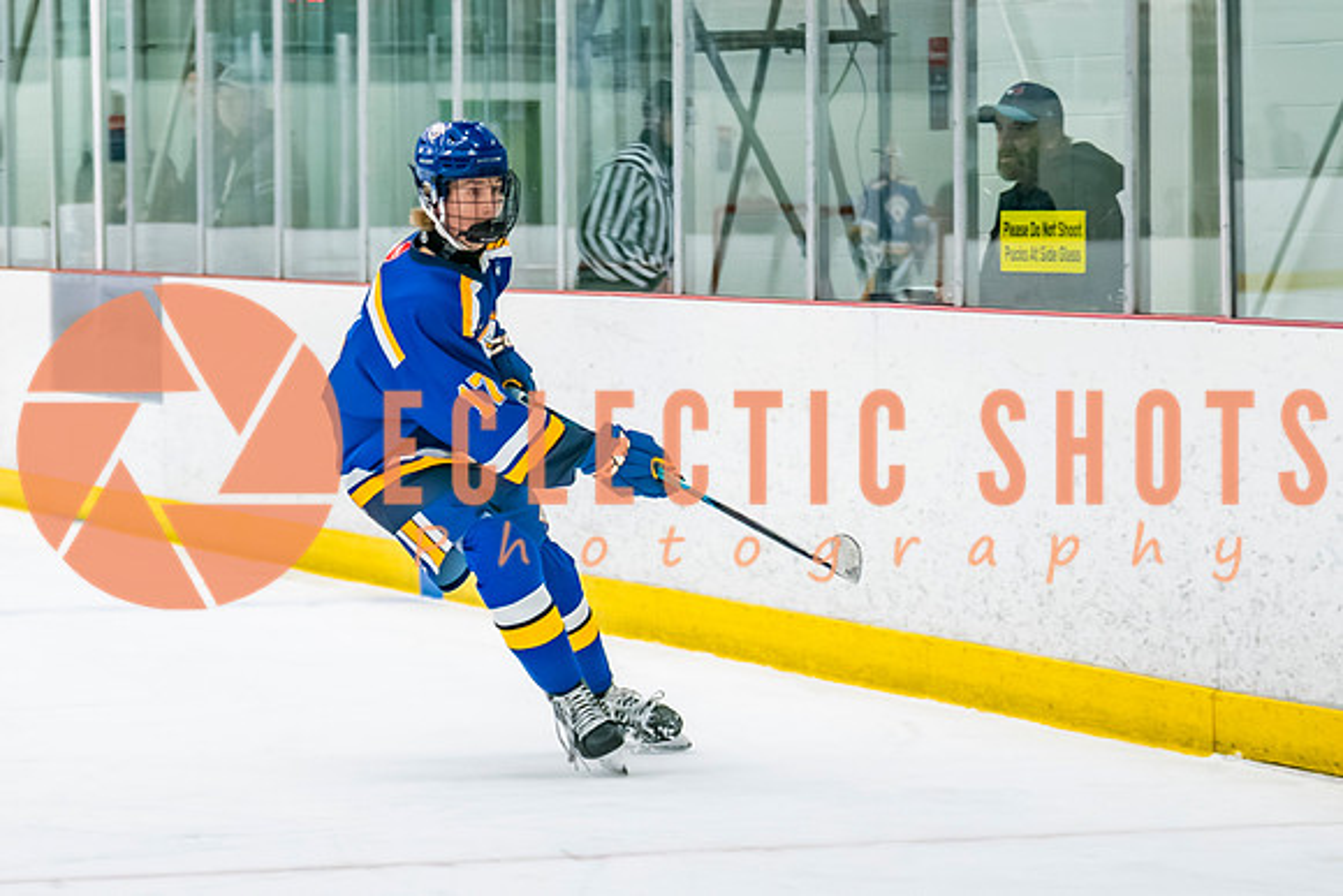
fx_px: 7119
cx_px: 445
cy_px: 448
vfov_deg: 7.2
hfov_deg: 10.8
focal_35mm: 191
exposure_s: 1/640
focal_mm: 80
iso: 1600
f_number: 2.8
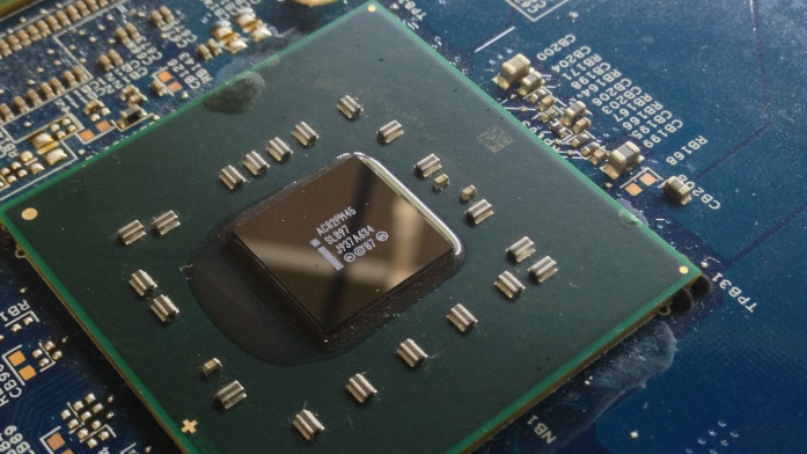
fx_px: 1198
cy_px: 306
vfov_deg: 21.4
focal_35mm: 56
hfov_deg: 37.1
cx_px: 322
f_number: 2.4
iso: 125
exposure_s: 1/20
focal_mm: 4.28
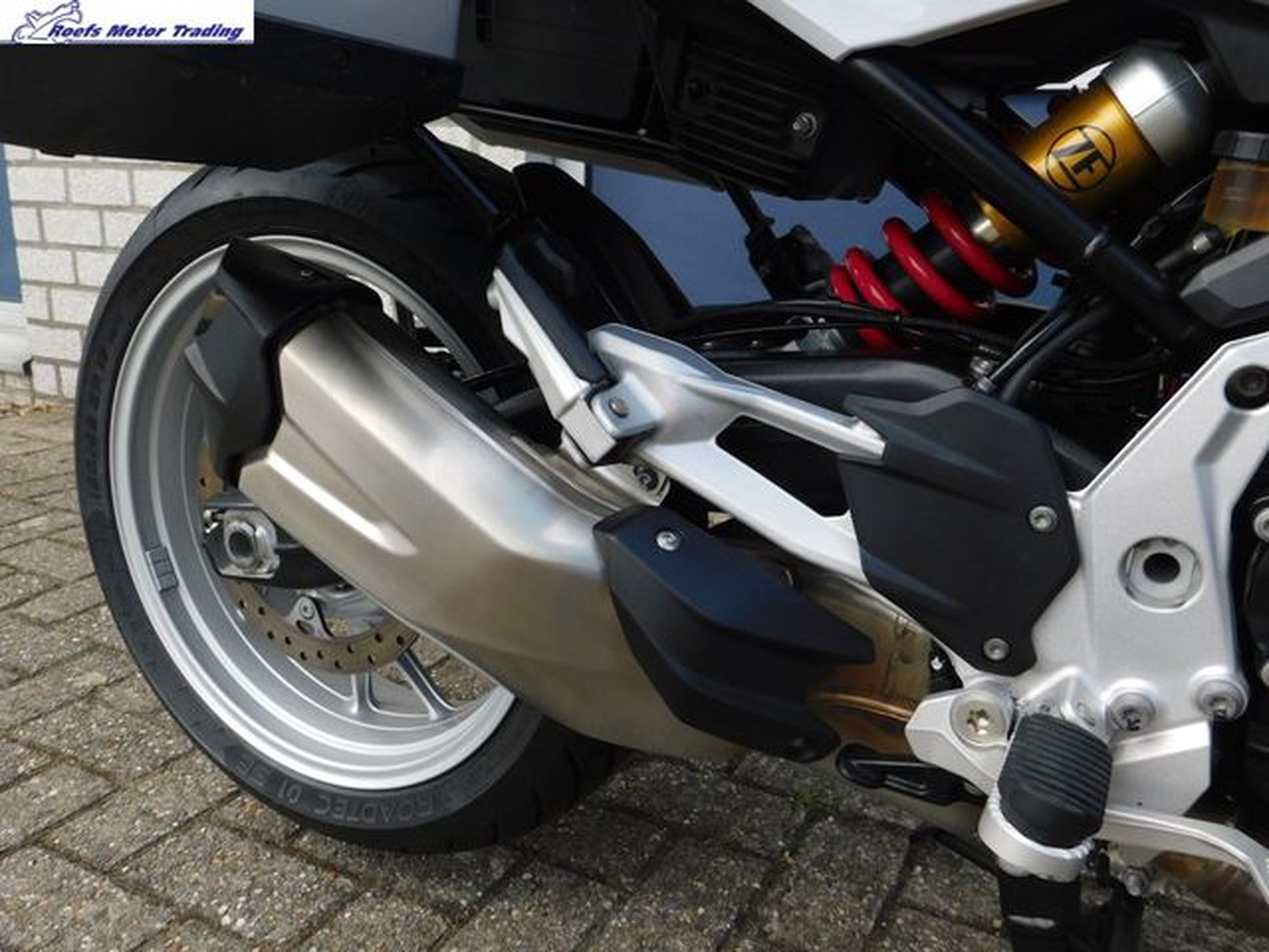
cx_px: 634
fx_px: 1100
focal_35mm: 30
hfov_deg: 60.0
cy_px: 476
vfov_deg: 46.8
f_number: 3.2
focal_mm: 5.3
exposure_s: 1/250
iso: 125
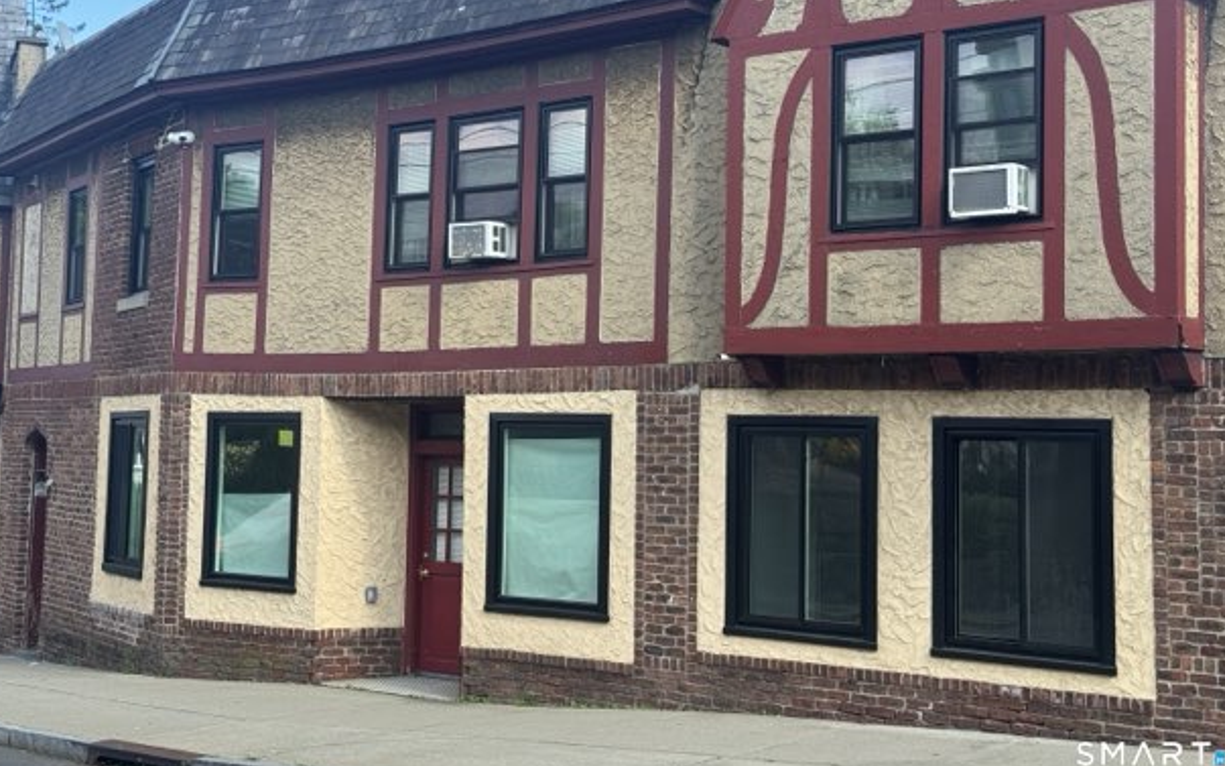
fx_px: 1803
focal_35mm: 54
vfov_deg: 23.9
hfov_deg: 37.5
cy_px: 289
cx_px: 620
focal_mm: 6.76
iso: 64
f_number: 1.78
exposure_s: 1/1043
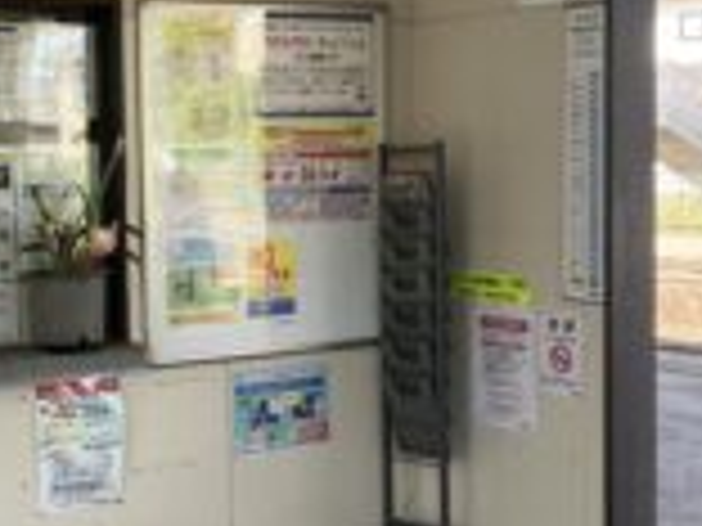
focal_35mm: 72
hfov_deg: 26.5
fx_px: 1460
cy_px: 279
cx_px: 126
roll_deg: +1.2
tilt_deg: -4.2
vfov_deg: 20.4
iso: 40
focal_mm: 3.99
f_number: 1.8
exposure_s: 1/153
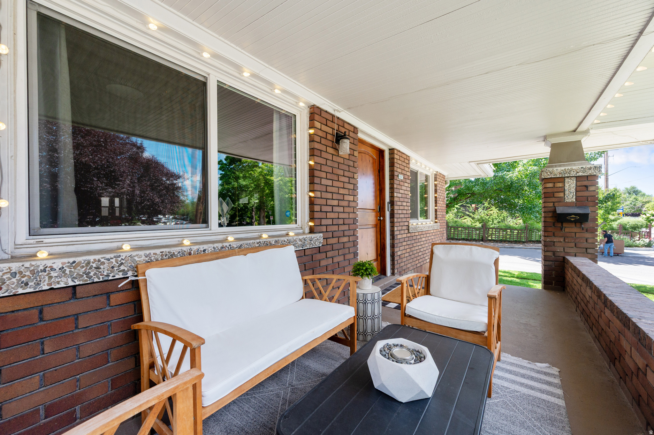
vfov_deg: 81.1
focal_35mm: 14
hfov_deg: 104.3
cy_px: 218
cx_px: 327
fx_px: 254
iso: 500
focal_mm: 14
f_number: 7.1
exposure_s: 1/200
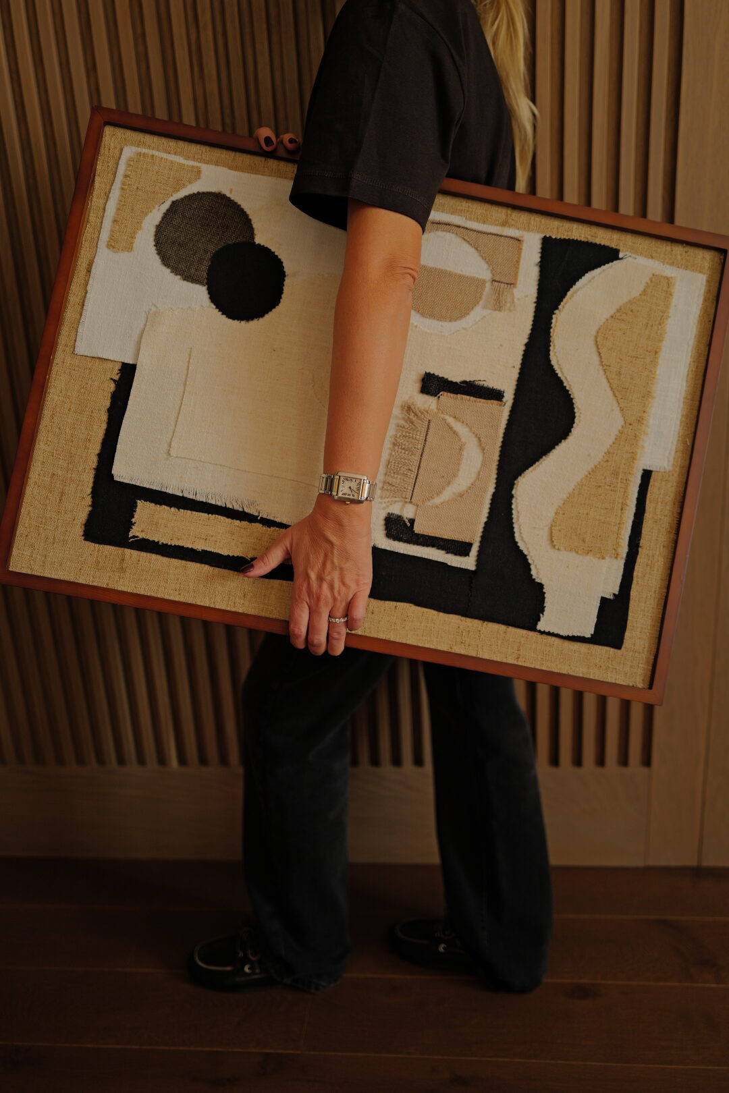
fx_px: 850
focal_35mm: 28
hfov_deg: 46.4
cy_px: 546
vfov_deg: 65.5
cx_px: 364
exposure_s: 1/320
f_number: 1.7
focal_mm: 28
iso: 100
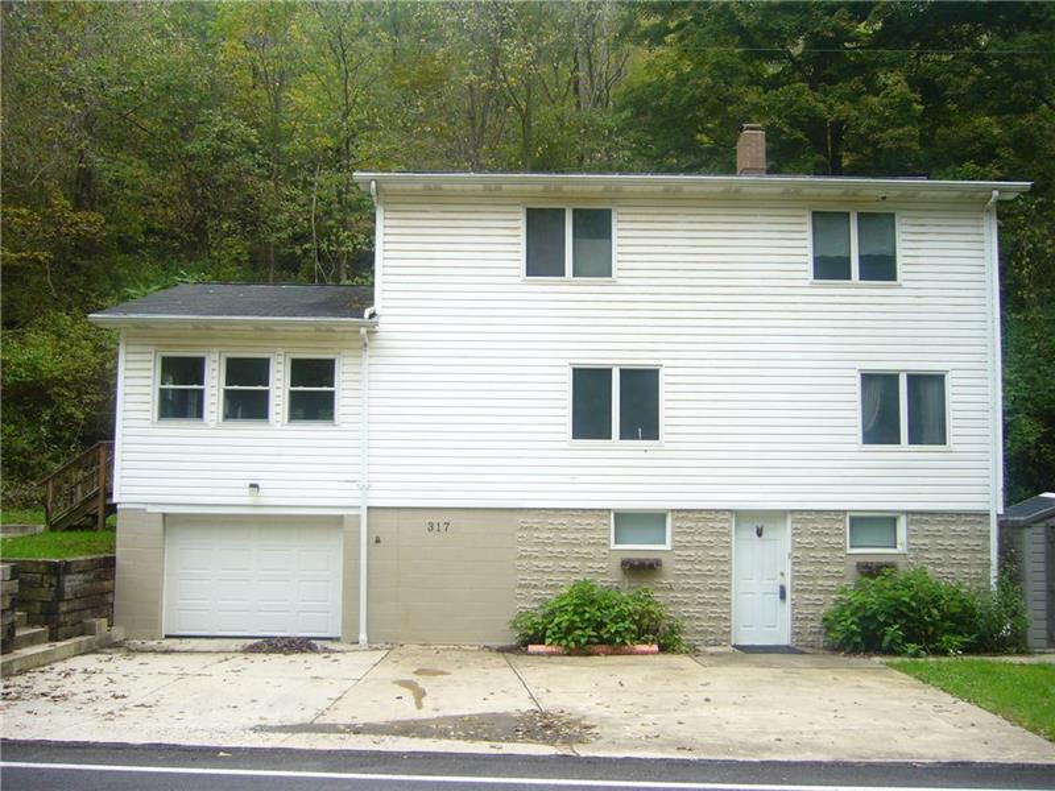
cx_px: 528
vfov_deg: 40.7
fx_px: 1067
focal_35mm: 35
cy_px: 396
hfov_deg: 52.6
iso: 100
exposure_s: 1/125
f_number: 2.8
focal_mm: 5.8
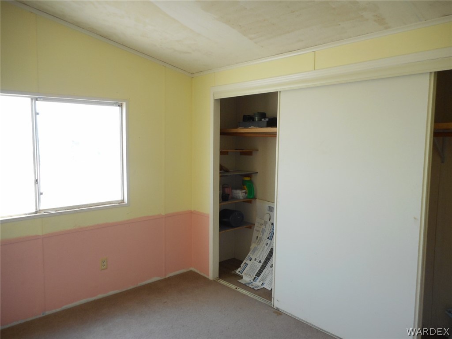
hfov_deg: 69.4
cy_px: 170
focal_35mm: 25
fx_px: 326
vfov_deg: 54.9
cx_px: 226
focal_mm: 4.5
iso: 80
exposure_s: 1/40
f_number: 3.7
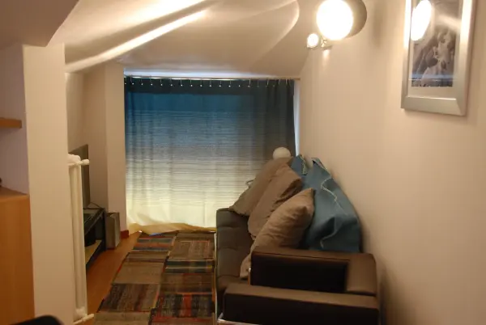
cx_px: 243
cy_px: 162
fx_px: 527
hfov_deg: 49.5
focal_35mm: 39
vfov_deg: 34.3
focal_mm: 26
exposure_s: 1/30
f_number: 4
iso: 640
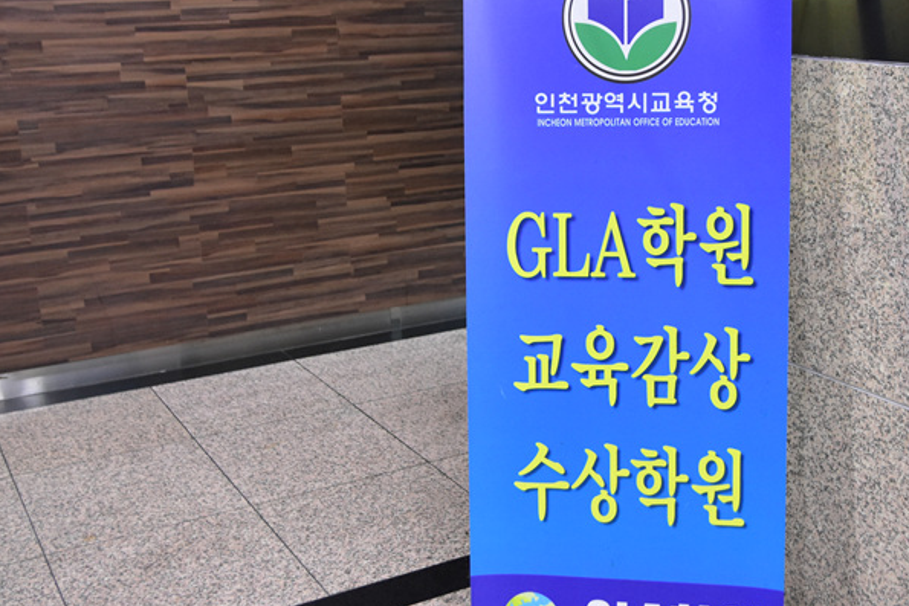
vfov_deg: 31.3
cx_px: 591
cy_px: 254
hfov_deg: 45.0
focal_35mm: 43
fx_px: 1082
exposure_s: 1/25
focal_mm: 17
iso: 2000
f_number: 2.8
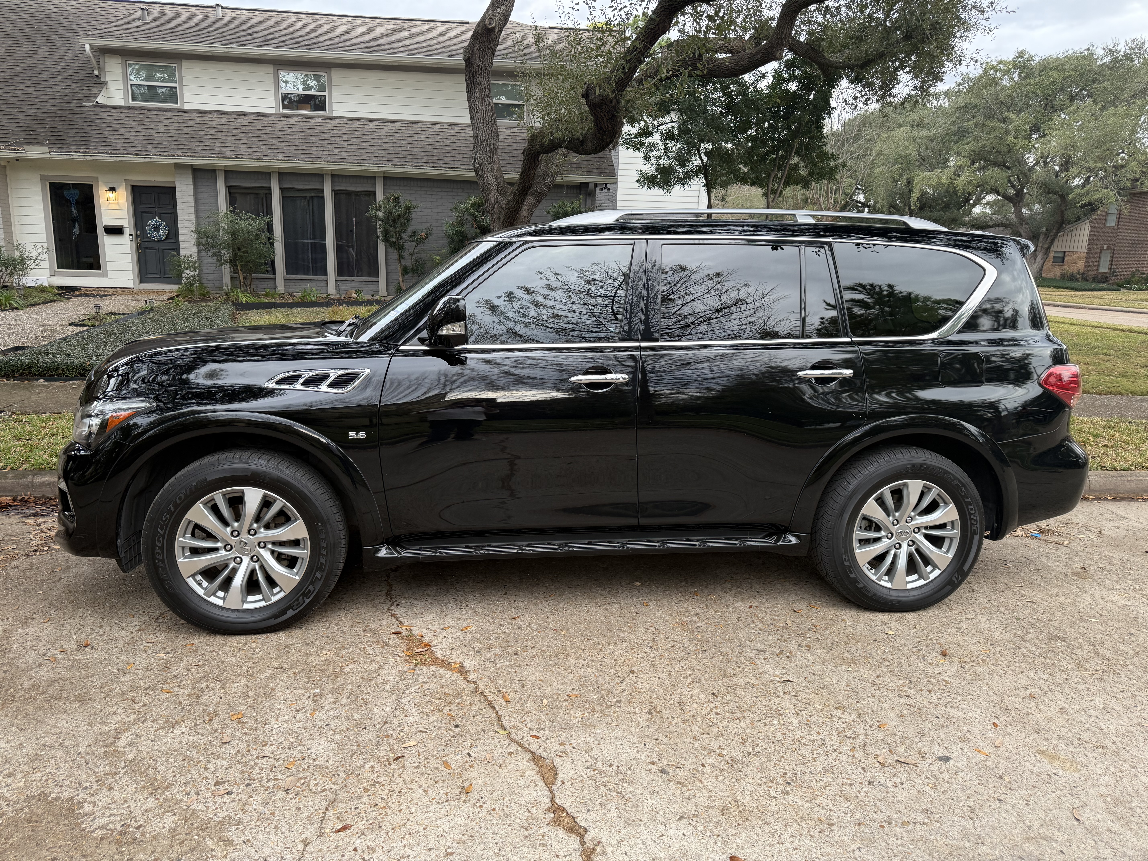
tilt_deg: -11.4
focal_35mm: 24
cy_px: 430
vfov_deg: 56.8
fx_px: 796
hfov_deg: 71.6
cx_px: 574
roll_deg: -1.1
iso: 100
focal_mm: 6.76
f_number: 1.78
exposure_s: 1/121
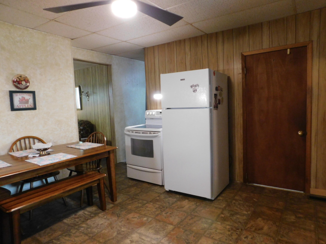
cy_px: 122
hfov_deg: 73.9
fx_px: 217
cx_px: 163
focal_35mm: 23
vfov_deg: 58.9
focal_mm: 4
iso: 400
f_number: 3
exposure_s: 1/13
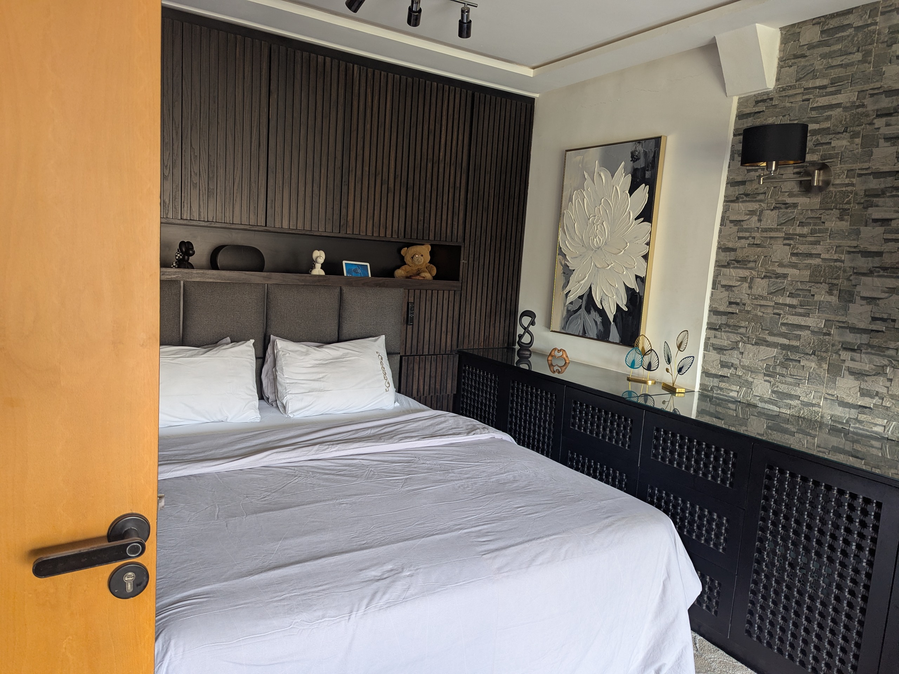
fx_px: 623
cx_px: 450
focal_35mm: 24
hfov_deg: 71.6
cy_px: 337
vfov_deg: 56.8
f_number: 1.85
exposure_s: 1/58
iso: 93
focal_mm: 6.81
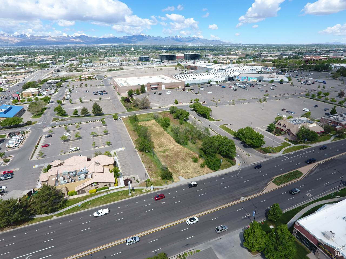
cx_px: 173
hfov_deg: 81.7
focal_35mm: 20
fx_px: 200
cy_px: 130
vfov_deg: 66.0
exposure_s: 1/760
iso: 100
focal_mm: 3.61
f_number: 2.8
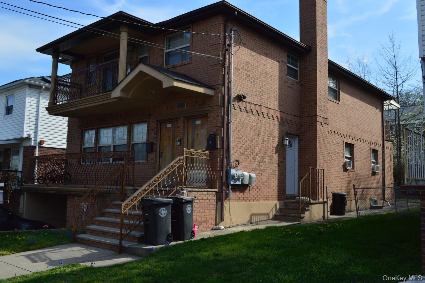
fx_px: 425
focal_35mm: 36
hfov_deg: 53.2
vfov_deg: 36.8
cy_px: 142
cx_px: 212
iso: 400
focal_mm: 24
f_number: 11
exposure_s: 1/400
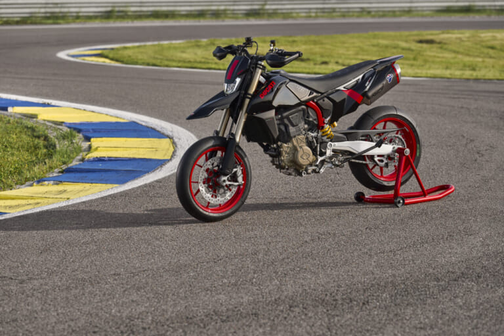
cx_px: 252
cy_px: 168
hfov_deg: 14.6
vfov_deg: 9.7
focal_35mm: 141
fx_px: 1974
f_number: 5
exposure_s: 1/640
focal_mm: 141
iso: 125
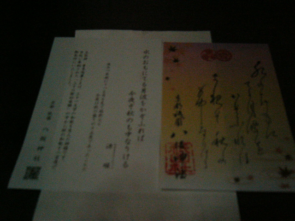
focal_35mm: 35
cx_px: 148
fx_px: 298
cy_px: 110
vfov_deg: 40.7
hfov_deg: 52.6
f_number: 2.8
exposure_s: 1/125
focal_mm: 5.8
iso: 400
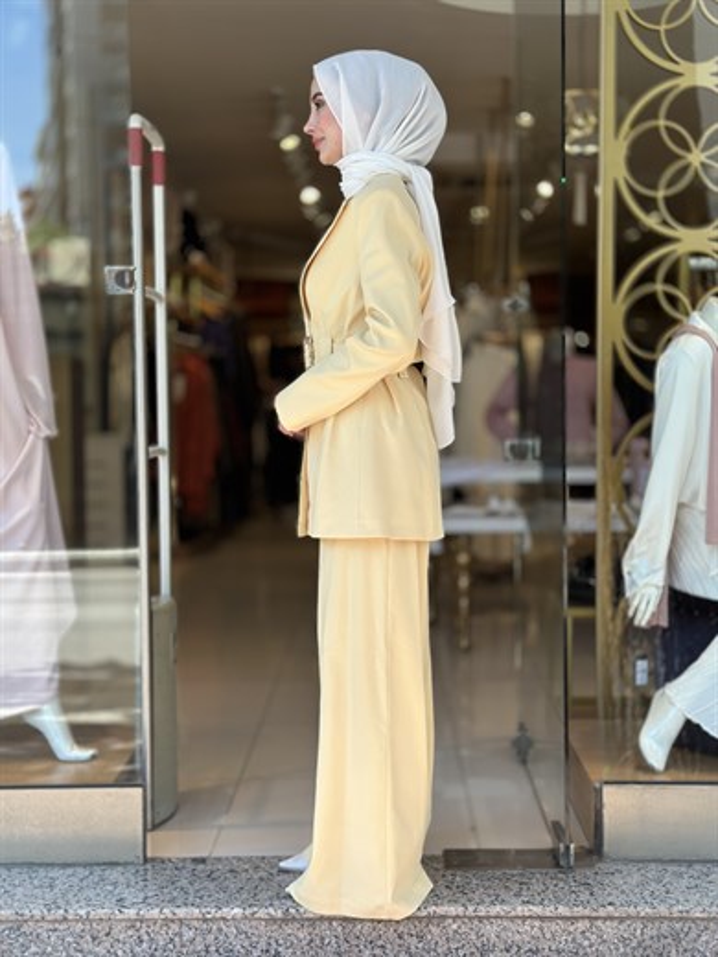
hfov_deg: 30.3
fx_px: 1327
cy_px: 478
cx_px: 359
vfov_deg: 39.7
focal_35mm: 48
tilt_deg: -3.1
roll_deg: -0.2
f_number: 1.78
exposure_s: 1/816
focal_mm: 6.86
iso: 80
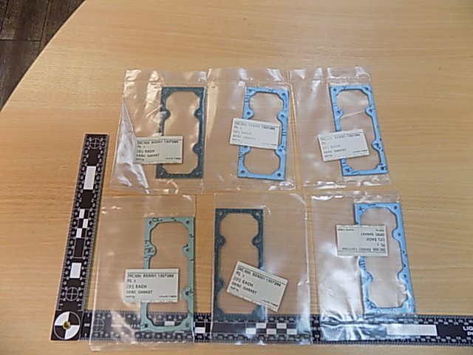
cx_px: 236
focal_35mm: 23
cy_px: 178
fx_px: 314
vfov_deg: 58.9
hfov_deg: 73.9
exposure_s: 1/30
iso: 125
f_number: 3.1
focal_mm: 4
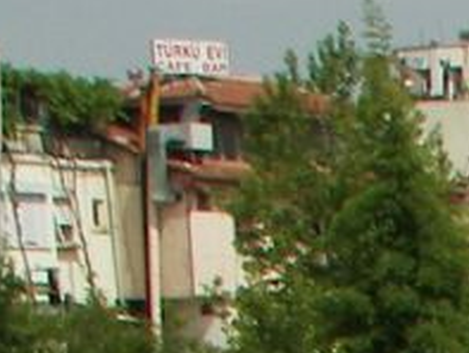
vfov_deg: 5.9
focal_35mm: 234
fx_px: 3172
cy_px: 1011
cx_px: 1326
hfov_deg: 7.6
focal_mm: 6
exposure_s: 1/640
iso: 50
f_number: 5.6
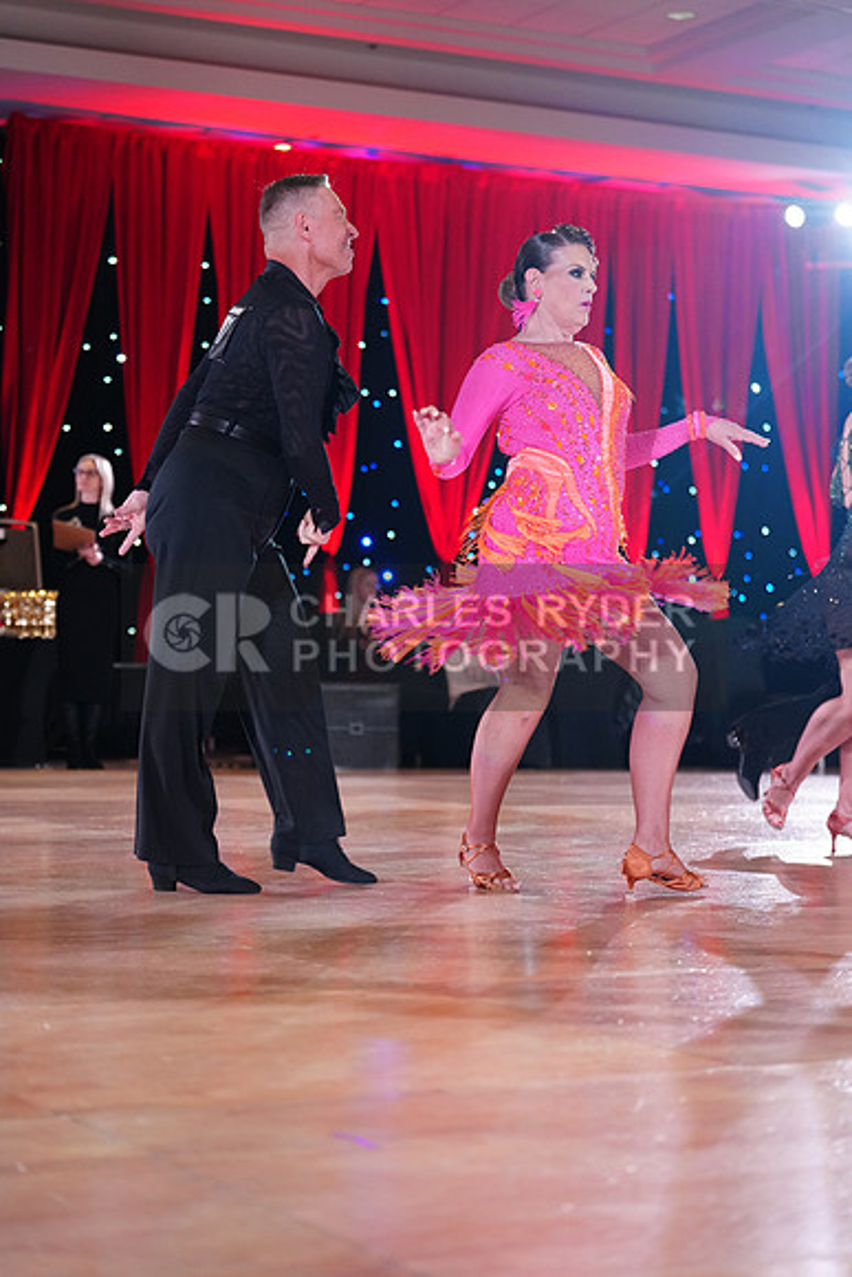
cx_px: 426
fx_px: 2483
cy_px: 638
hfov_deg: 19.5
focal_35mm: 70
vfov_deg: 28.8
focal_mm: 70
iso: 2500
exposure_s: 1/400
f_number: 2.8
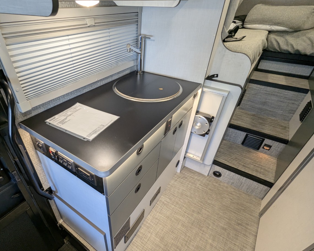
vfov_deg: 70.7
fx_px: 177
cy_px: 137
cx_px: 127
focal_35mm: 19
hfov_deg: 82.3
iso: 171
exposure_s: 1/74.6
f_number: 2.2
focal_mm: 2.35
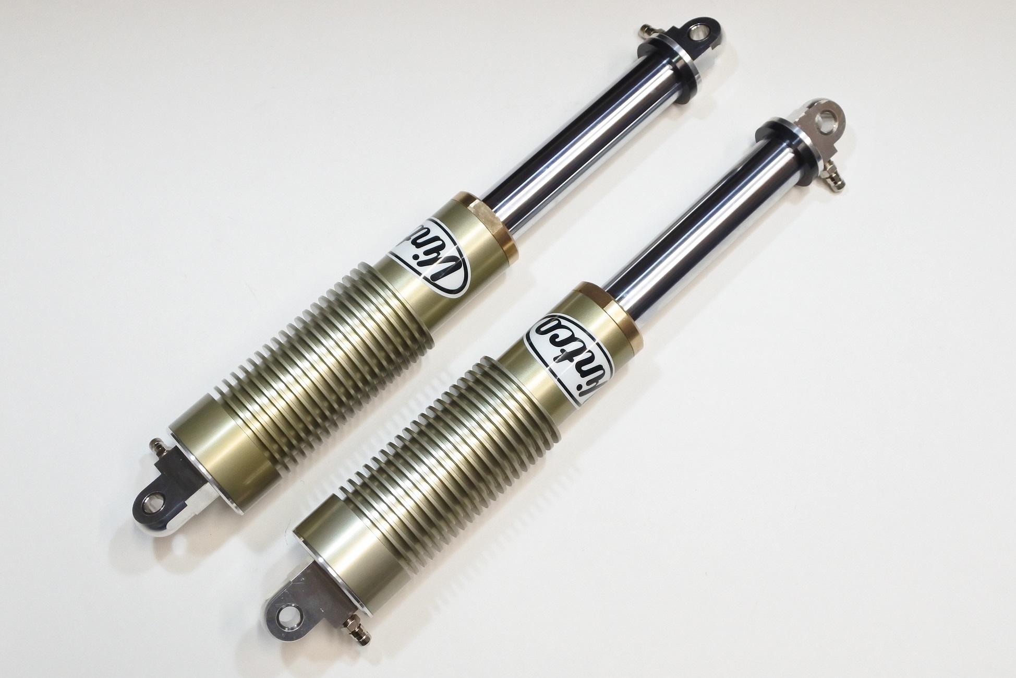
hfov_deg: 51.9
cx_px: 508
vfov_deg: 35.9
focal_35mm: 37
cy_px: 339
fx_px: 1044
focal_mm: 14
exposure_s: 1/100
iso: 800
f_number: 4
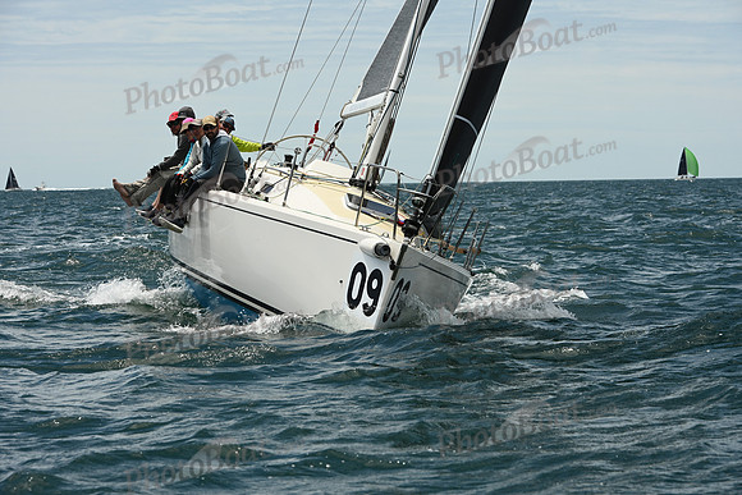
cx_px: 371
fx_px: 2783
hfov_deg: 15.2
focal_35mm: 135
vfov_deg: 10.2
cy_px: 248
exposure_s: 1/1000
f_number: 10
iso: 320
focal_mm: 135
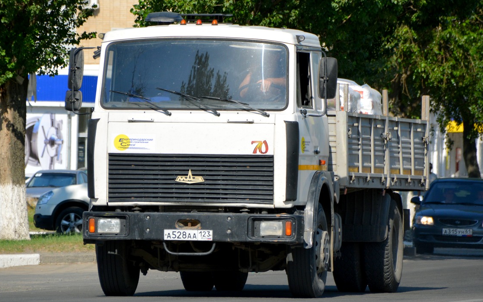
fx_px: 4489
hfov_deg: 6.2
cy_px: 141
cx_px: 245
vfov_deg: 3.9
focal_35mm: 341
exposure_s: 1/1600
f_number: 7.1
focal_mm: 210
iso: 400
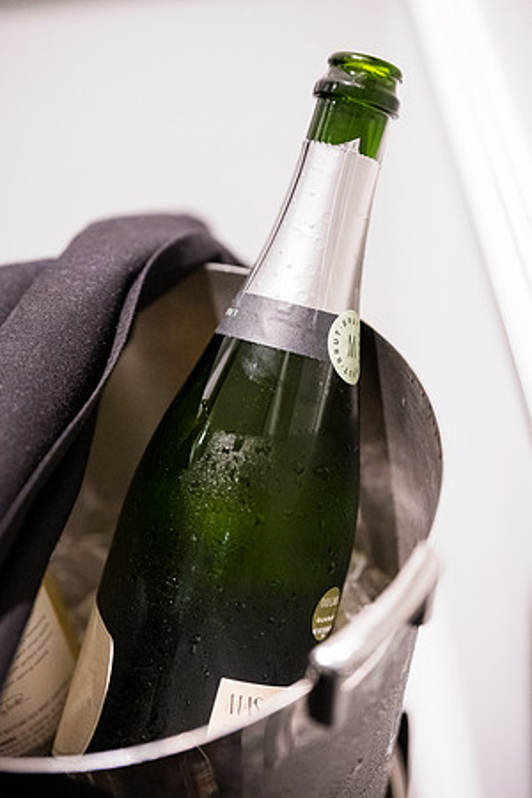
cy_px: 399
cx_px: 266
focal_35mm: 55
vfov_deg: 36.2
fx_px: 1219
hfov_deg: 24.6
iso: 7200
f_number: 2.2
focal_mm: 55
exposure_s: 1/200
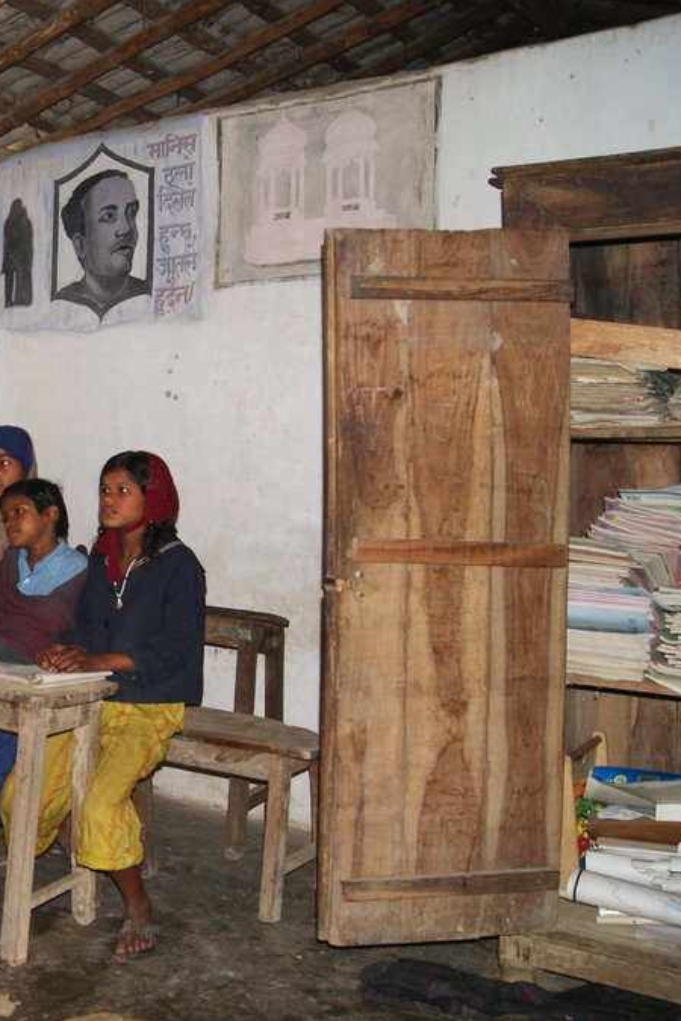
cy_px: 517
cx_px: -59
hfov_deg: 29.6
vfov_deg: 47.4
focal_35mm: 41
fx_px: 1163
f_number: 5.6
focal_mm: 18
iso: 400
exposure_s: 1/60
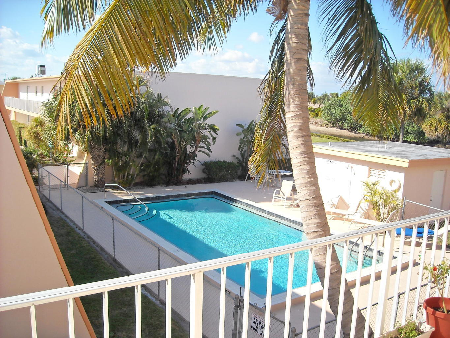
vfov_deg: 40.7
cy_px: 169
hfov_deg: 52.6
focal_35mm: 35
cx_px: 225
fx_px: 455
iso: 64
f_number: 5.6
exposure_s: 1/184
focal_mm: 5.7
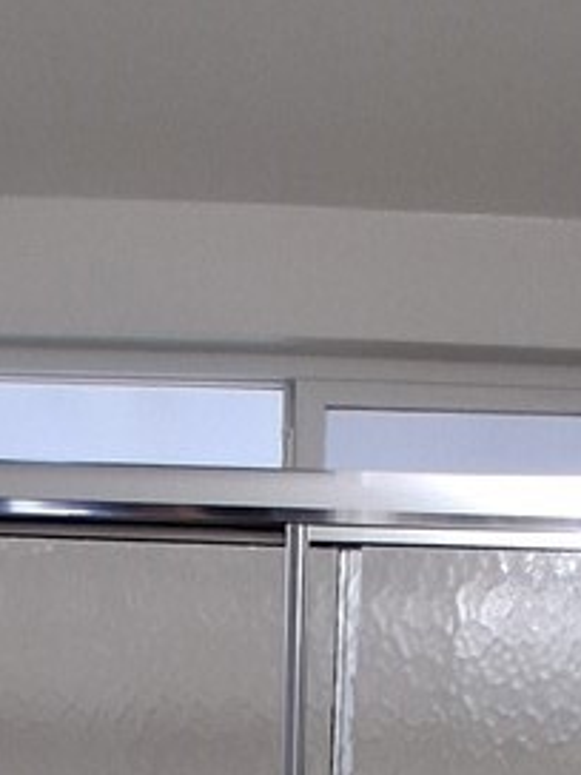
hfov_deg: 22.9
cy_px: 1265
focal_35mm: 64
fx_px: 1432
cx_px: 316
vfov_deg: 22.6
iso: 100
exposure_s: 1/60
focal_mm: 1.4
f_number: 2.2
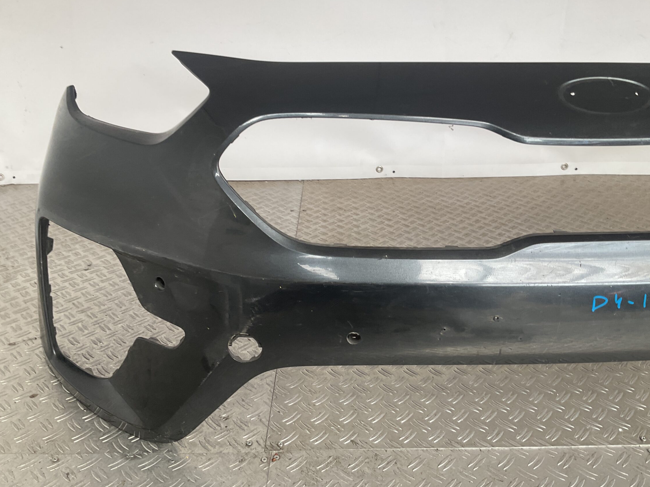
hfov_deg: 55.3
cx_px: 353
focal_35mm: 33
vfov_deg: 42.9
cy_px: 214
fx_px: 620
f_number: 1.8
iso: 25
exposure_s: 1/120
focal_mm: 3
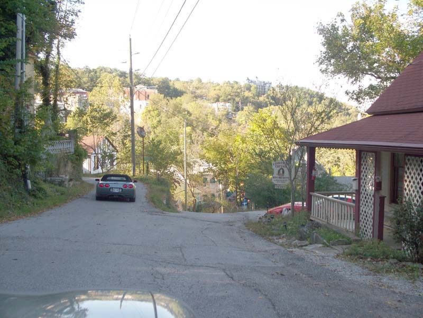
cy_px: 159
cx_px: 212
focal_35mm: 47
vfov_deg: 30.9
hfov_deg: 40.4
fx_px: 574
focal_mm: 9.86
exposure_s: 1/200
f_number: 2.9
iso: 64
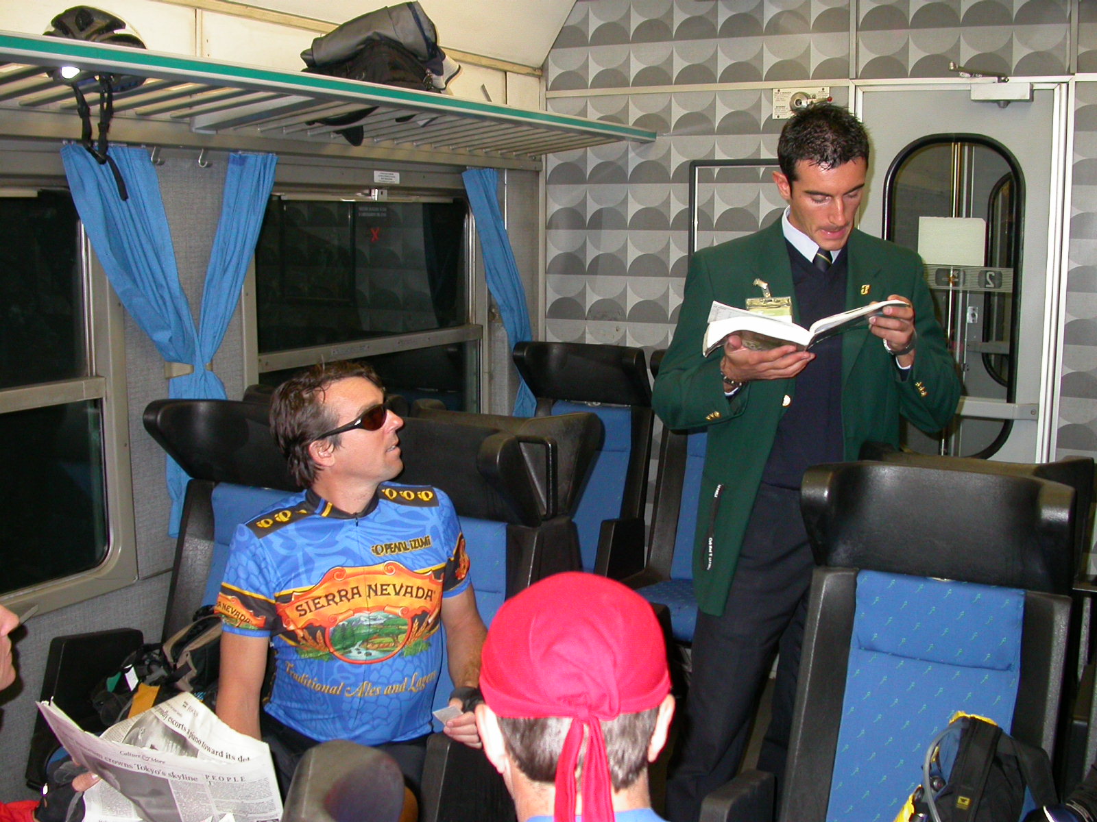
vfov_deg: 37.7
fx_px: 1204
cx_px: 548
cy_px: 411
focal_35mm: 38
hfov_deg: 49.0
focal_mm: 7.85
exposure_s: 1/60
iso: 200
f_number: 2.6
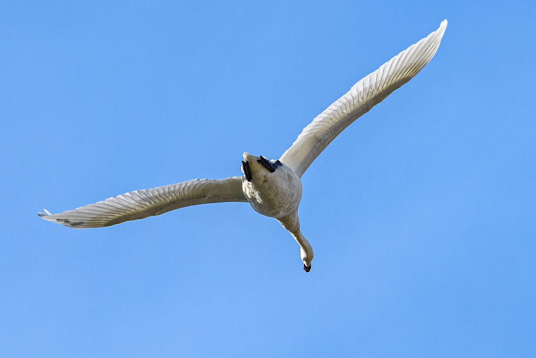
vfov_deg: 1.5
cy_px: 179
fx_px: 13399
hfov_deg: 2.3
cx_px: 268
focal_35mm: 900
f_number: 7.1
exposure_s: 1/2500
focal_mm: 600
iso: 400
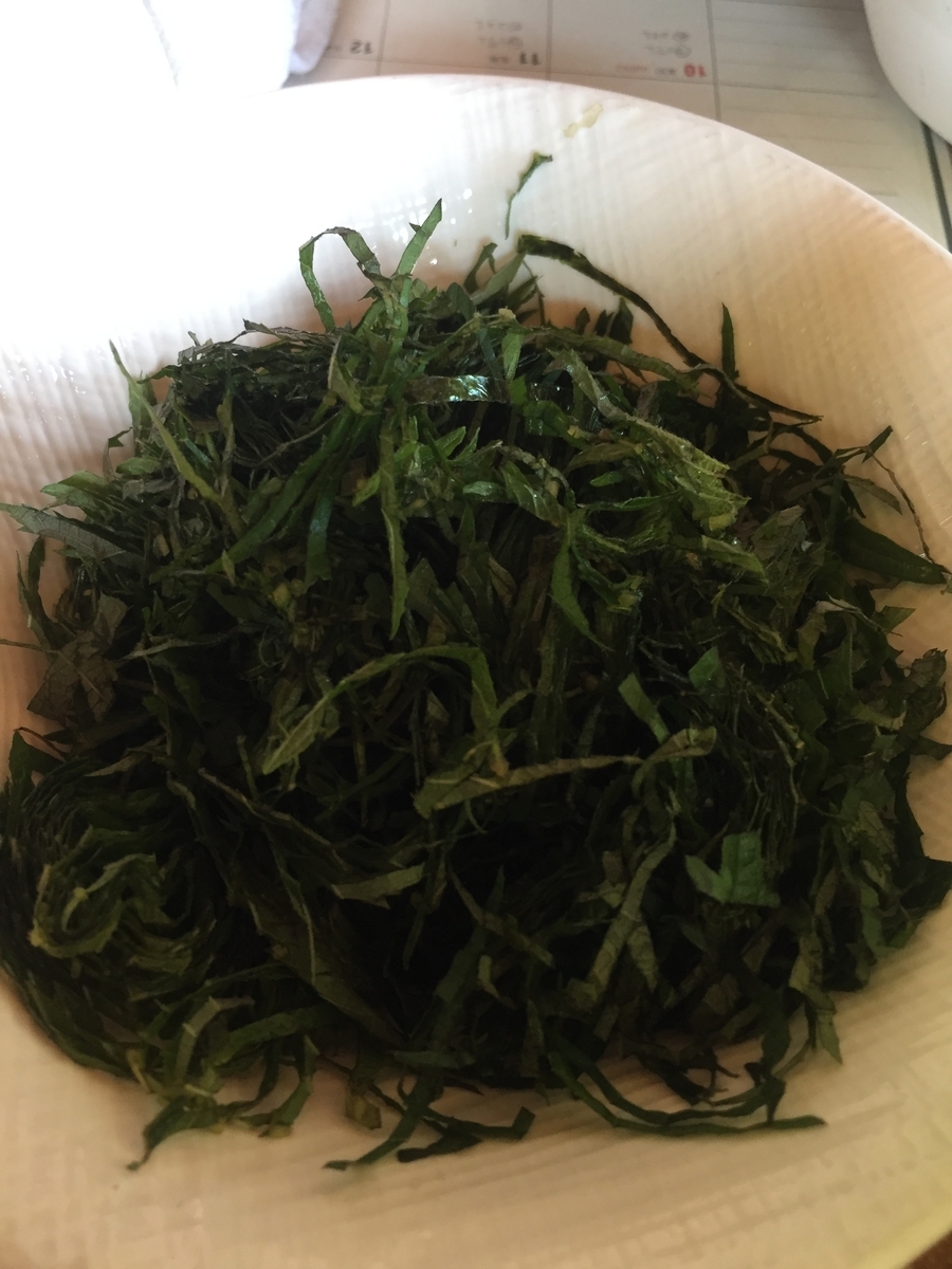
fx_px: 1063
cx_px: 476
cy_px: 634
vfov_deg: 61.7
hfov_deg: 48.2
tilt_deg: -60.5
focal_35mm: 29
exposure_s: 1/30
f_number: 2.2
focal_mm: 4.15
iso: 100
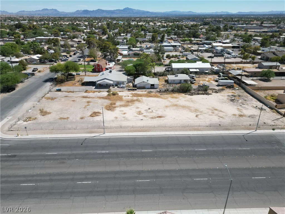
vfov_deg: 56.8
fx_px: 198
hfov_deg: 71.6
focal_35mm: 24
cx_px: 142
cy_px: 107
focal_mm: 6.72
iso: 130
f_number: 1.7
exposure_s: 1/3200
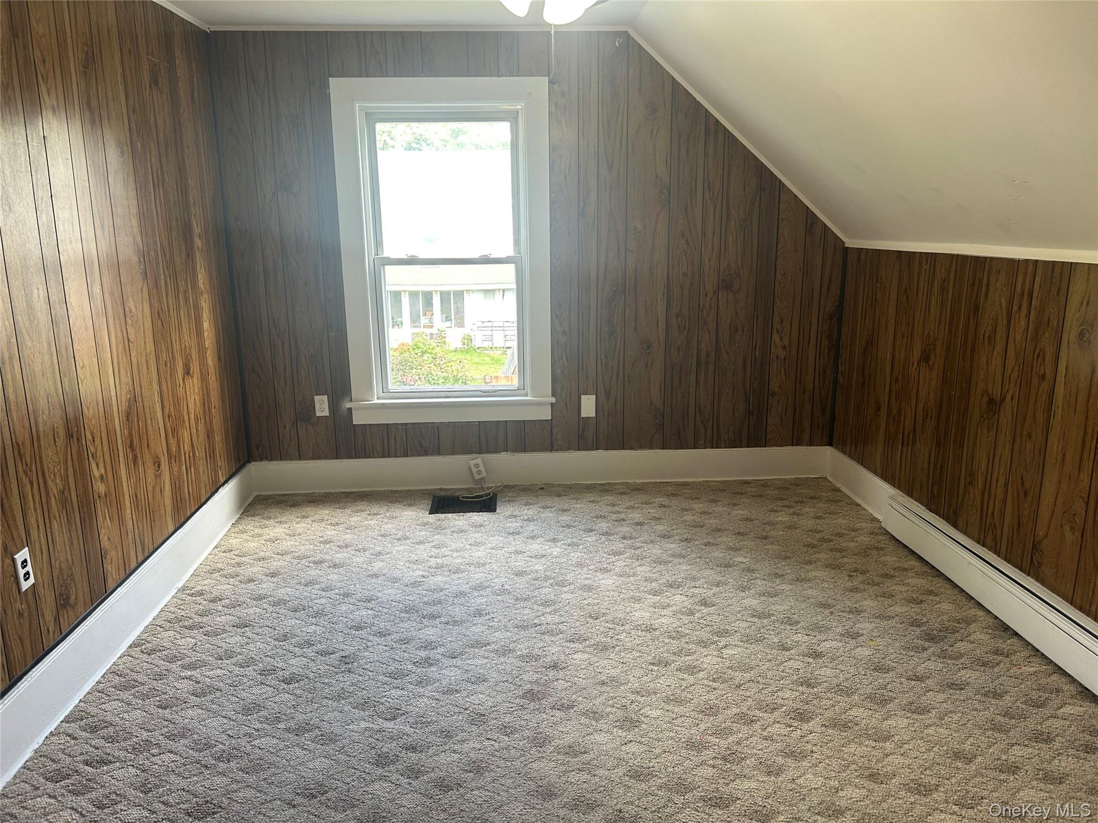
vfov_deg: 53.1
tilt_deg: -13.7
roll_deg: +0.5
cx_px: 549
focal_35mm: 26
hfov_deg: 67.3
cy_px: 412
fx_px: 825
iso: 80
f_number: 1.5
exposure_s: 1/60
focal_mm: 5.7
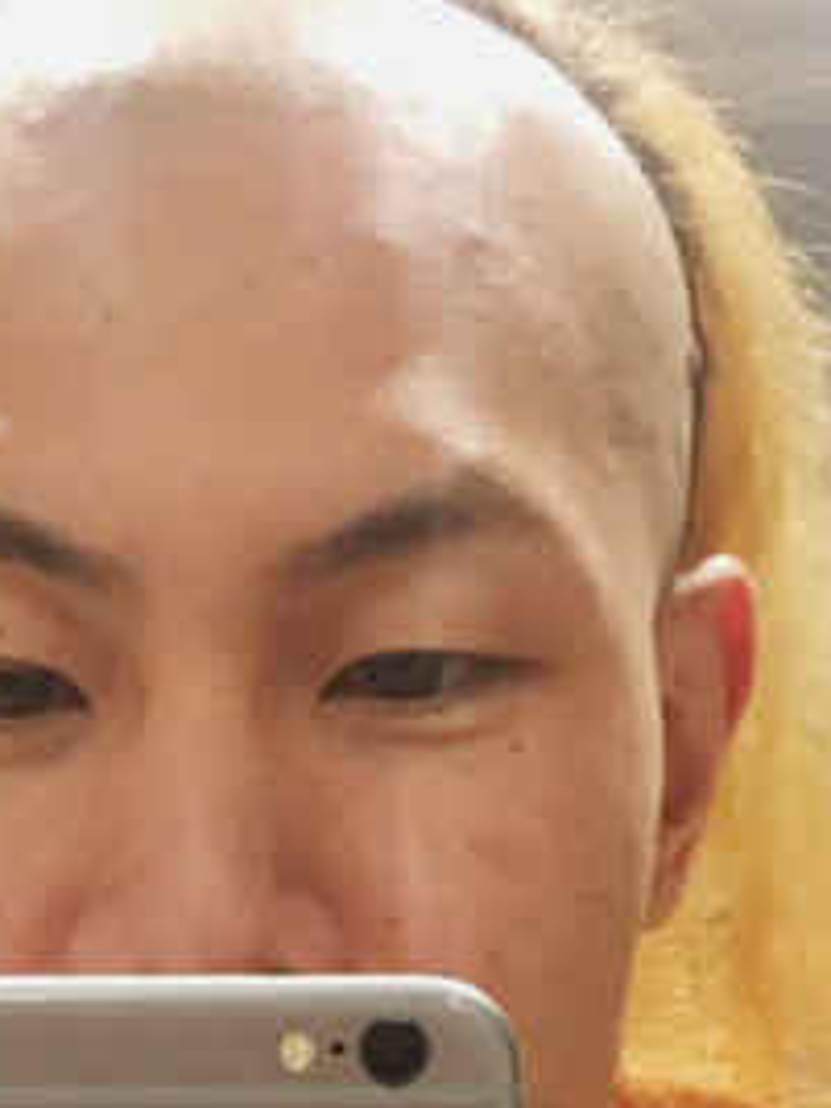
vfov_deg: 16.2
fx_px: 3553
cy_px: 1679
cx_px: 178
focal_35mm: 111
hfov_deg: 13.3
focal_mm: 4.15
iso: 100
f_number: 2.2
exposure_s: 1/33
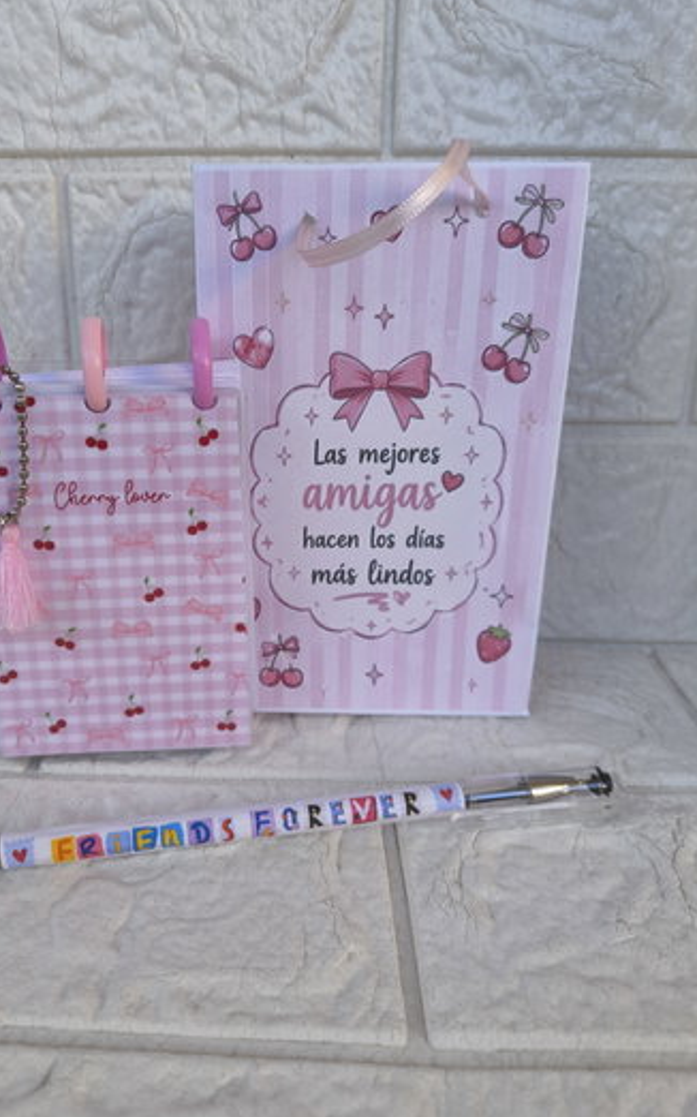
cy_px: 564
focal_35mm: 26
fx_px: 791
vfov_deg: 70.4
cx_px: 274
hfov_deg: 47.3
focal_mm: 5.56
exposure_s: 1/141
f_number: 1.8
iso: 100
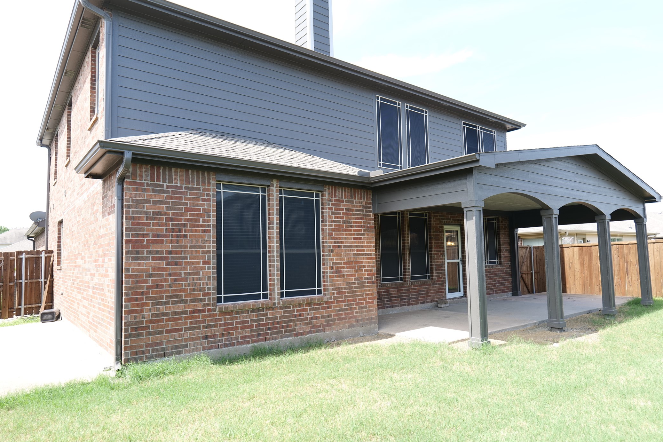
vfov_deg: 57.2
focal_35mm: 22
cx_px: 329
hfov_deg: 78.6
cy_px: 226
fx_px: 405
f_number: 4.5
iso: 100
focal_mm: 21
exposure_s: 1/125
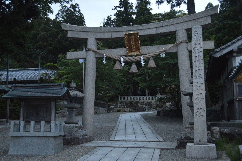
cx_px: 121
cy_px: 80
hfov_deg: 53.2
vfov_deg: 36.8
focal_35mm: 36
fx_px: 242
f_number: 4
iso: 2800
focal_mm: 24
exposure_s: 1/40
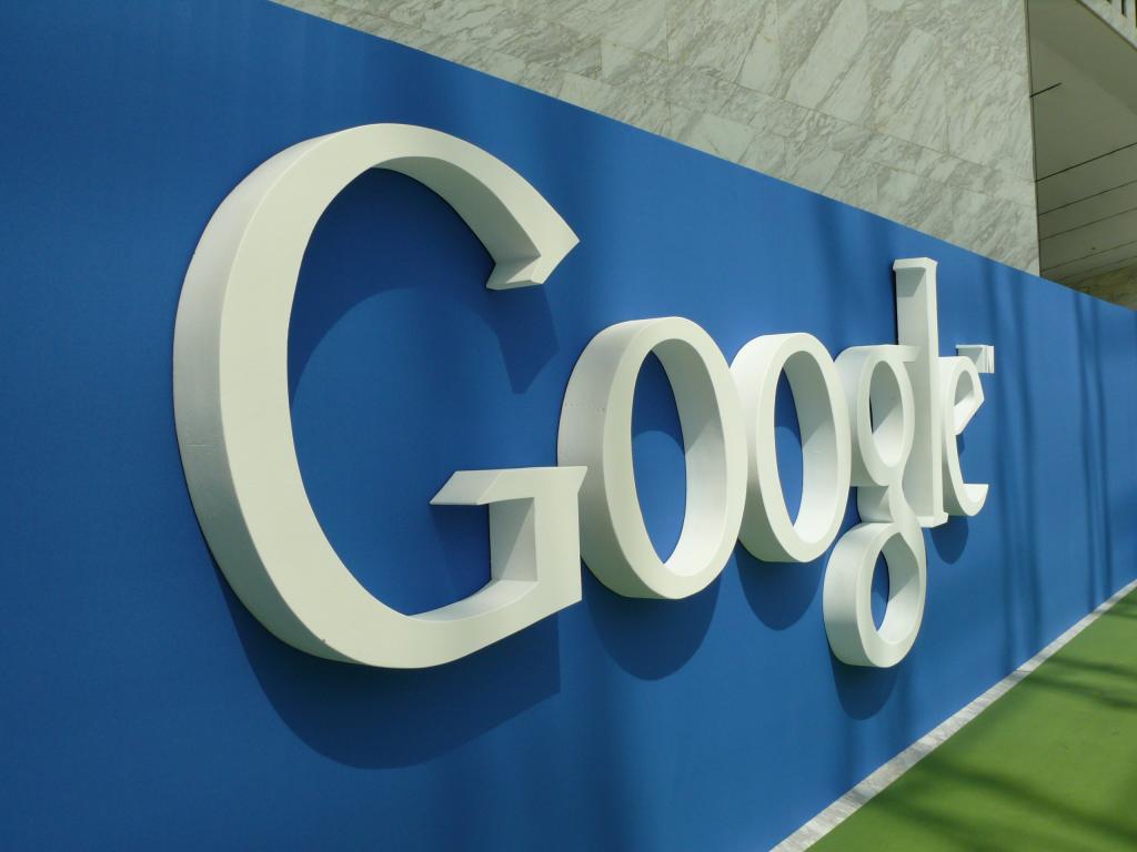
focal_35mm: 35
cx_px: 568
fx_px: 1150
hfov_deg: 52.6
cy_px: 426
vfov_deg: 40.7
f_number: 5.6
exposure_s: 1/250
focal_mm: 7.4
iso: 100
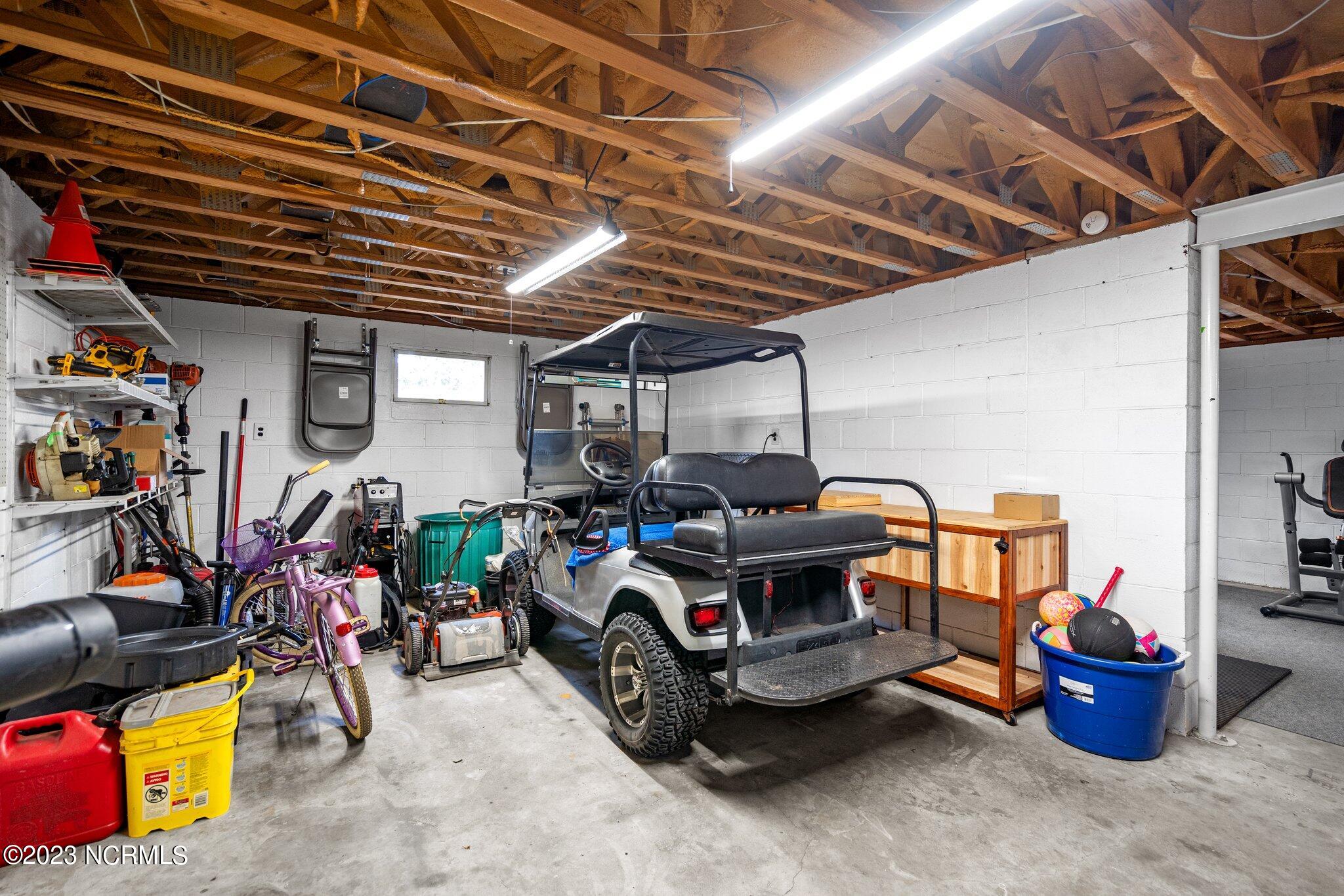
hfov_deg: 96.7
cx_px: 672
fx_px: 597
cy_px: 448
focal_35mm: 16
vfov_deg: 73.7
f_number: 4
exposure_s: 1/15
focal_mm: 16
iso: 400
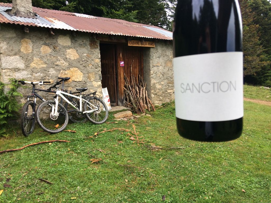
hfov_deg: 61.7
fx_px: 227
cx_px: 136
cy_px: 102
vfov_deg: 48.2
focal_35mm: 29
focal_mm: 4.15
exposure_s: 1/233
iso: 32
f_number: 2.2
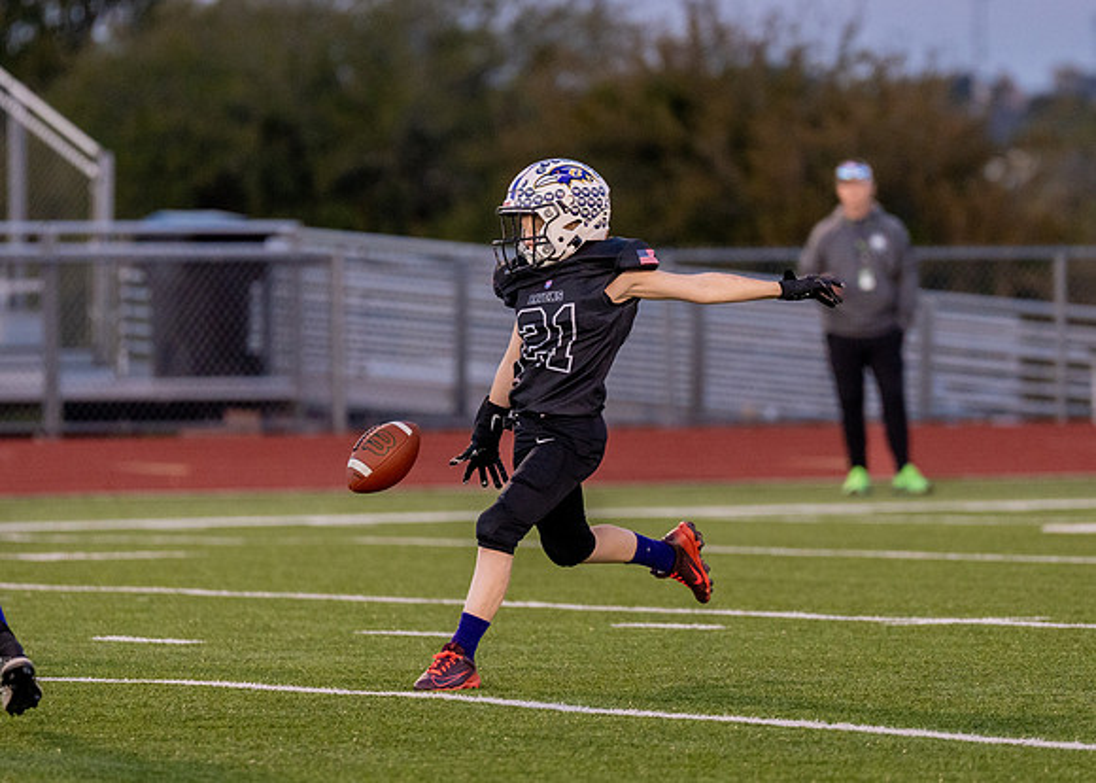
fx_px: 11542
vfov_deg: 3.9
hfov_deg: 5.4
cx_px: 592
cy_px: 409
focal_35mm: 371
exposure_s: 1/1000
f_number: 2.8
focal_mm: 200
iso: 1600
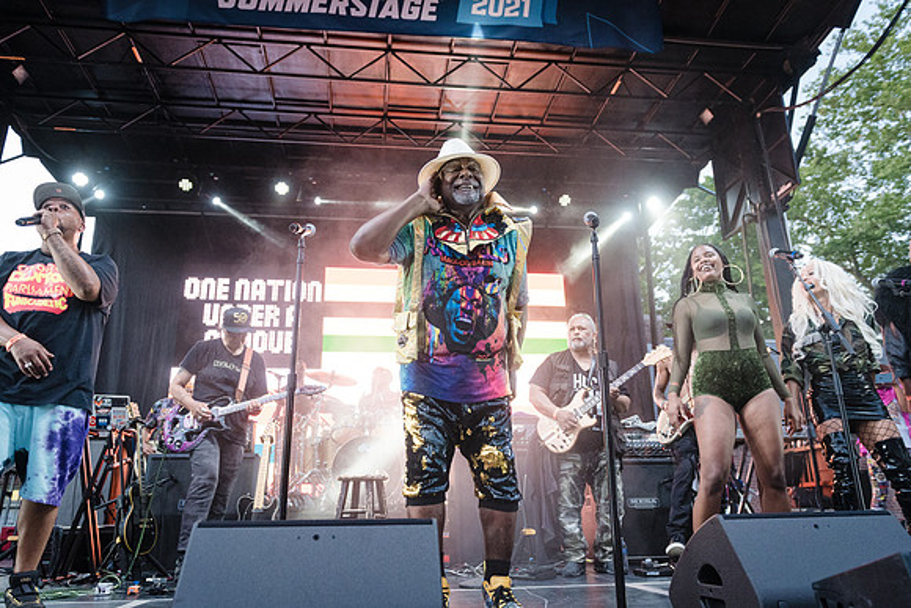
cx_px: 456
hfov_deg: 69.2
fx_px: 660
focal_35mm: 26
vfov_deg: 49.4
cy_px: 304
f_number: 3.5
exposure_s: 1/250
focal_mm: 24
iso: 3200
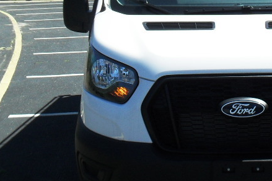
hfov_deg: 23.4
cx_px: 240
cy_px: -6
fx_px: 642
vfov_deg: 15.7
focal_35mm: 85
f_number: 8.4
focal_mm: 6.3
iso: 100
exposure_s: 1/125
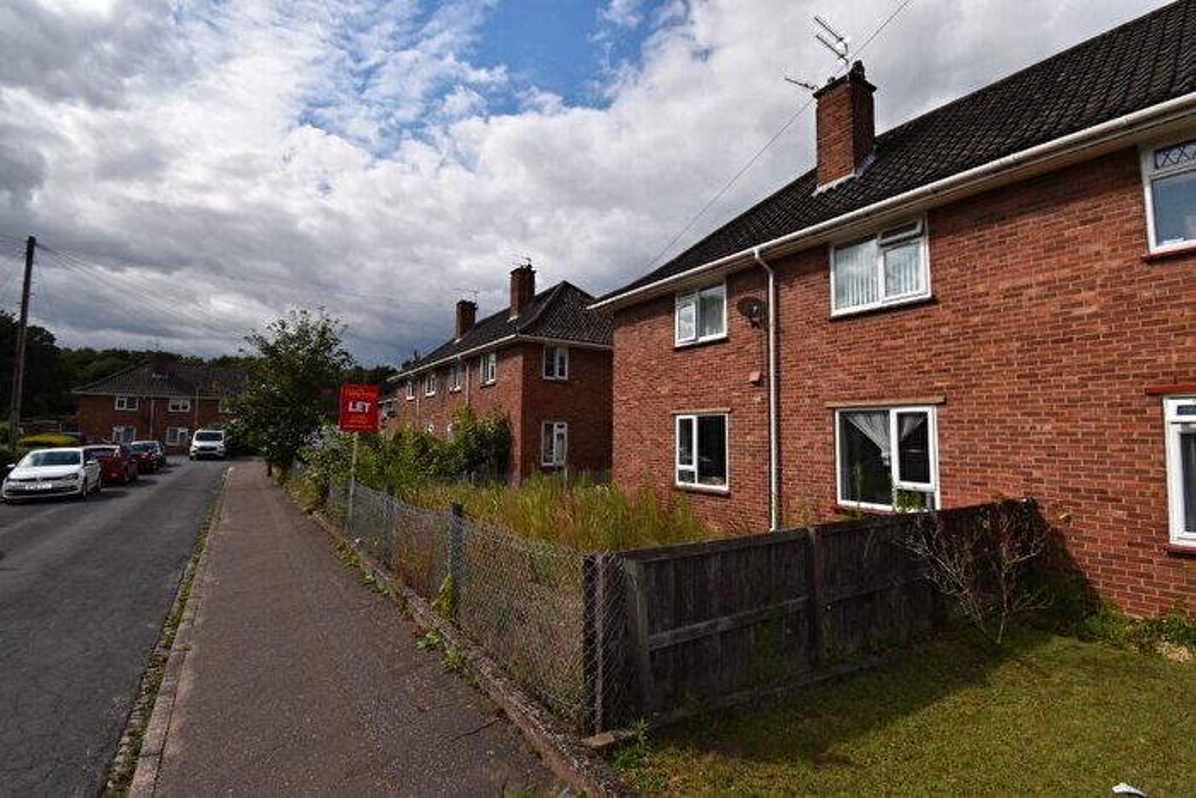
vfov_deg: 77.4
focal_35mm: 15
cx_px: 598
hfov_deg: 100.4
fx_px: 498
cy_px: 399
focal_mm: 10
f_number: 11
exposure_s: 1/200
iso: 100
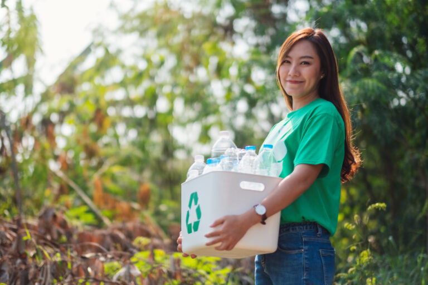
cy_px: 142
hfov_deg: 24.2
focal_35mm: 84
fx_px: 999
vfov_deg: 16.3
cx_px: 214
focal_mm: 56
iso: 200
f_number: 1.2
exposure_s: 1/8000
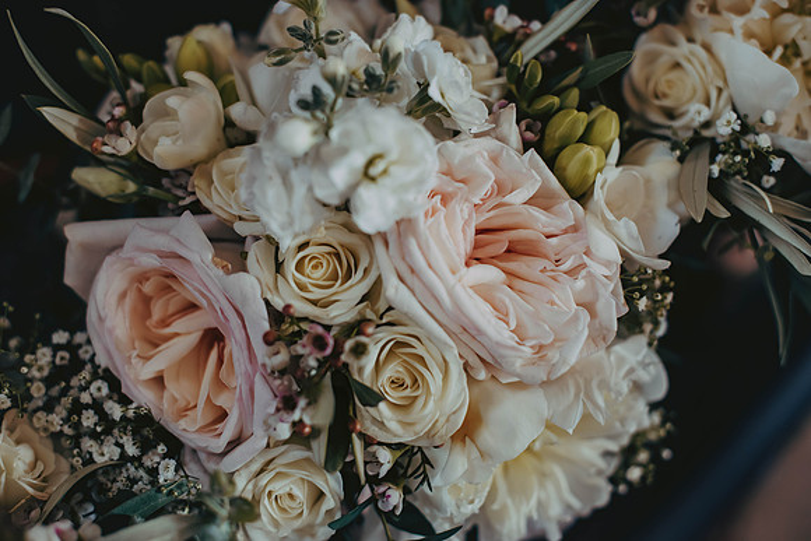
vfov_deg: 27.0
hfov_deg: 39.6
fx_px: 1127
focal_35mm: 50
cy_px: 270
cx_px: 406
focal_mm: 50
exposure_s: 1/125
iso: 800
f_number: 2.2
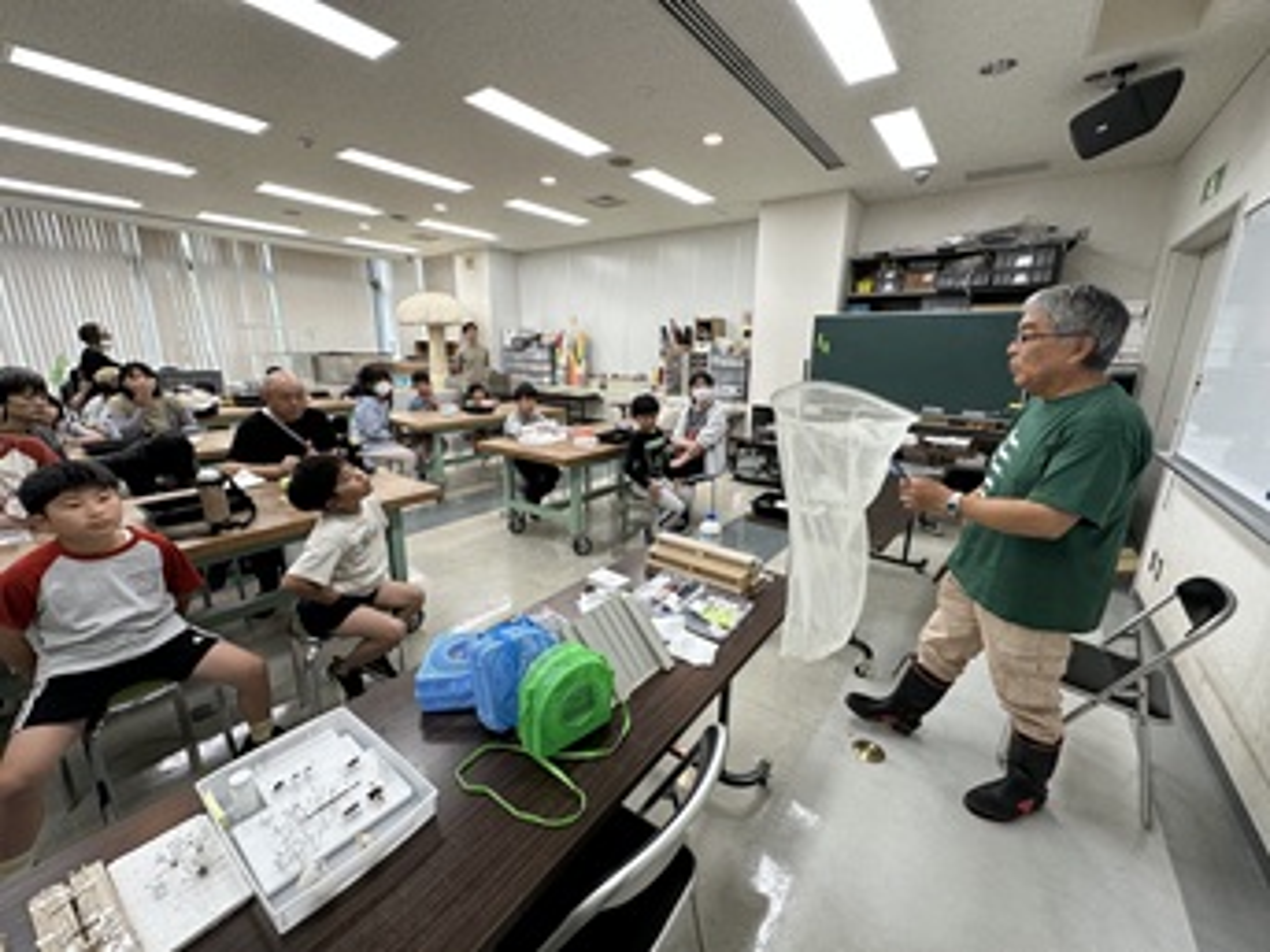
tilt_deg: -13.6
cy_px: 476
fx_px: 513
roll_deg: -0.8
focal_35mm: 14
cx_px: 635
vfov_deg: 85.6
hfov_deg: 102.1
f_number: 2.2
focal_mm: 2.22
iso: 80
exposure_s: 1/100
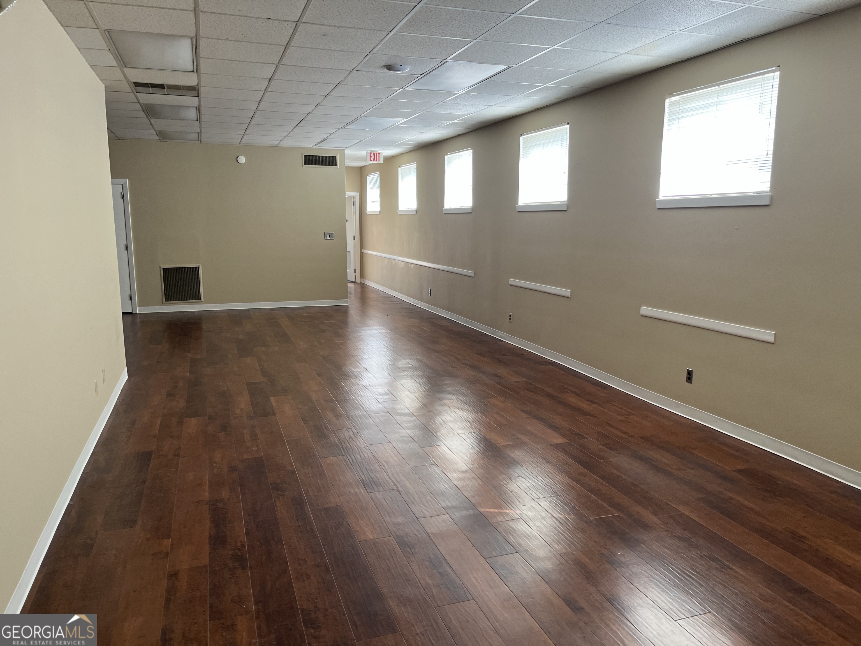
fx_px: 647
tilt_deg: -10.3
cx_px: 430
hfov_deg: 67.3
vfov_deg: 53.1
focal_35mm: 26
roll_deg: +0.5
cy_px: 323
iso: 100
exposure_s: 1/121
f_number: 1.6
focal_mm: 5.1
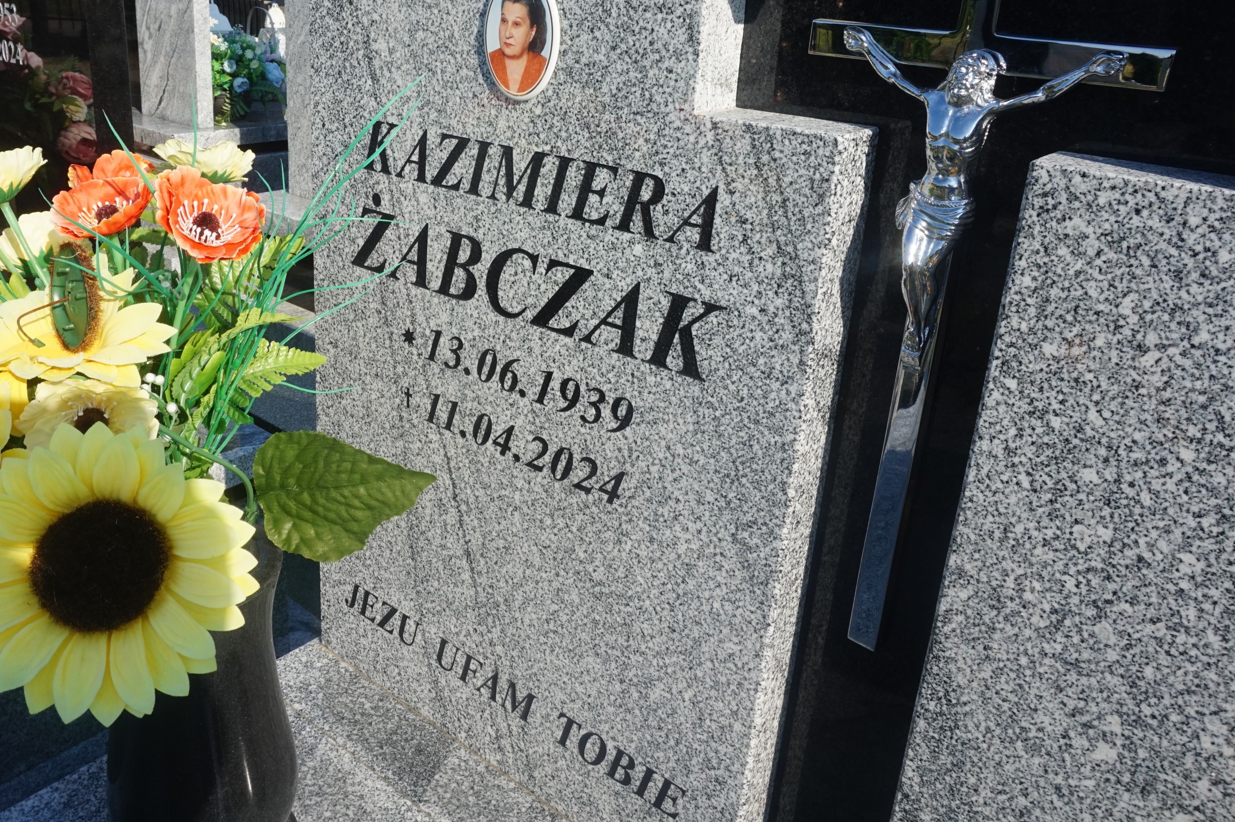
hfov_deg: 61.4
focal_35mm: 30
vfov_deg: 43.2
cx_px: 495
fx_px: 1029
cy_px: 309
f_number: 13
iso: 100
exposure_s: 1/80
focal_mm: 16
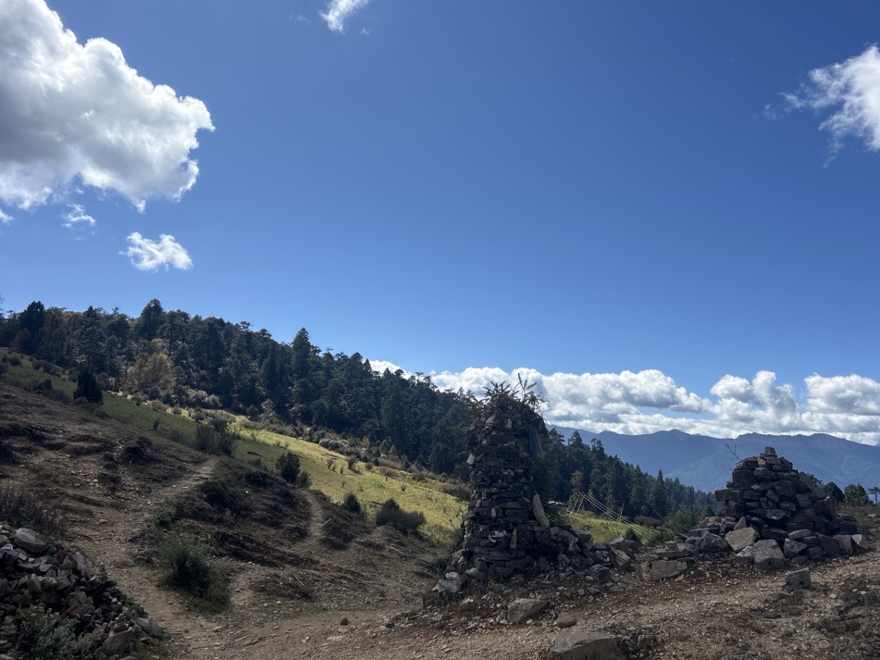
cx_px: 461
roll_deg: -3.2
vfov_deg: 49.7
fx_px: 712
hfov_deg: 63.4
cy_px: 314
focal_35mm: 28
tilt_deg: +10.7
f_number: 1.5
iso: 50
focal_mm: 5.7
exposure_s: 1/5587
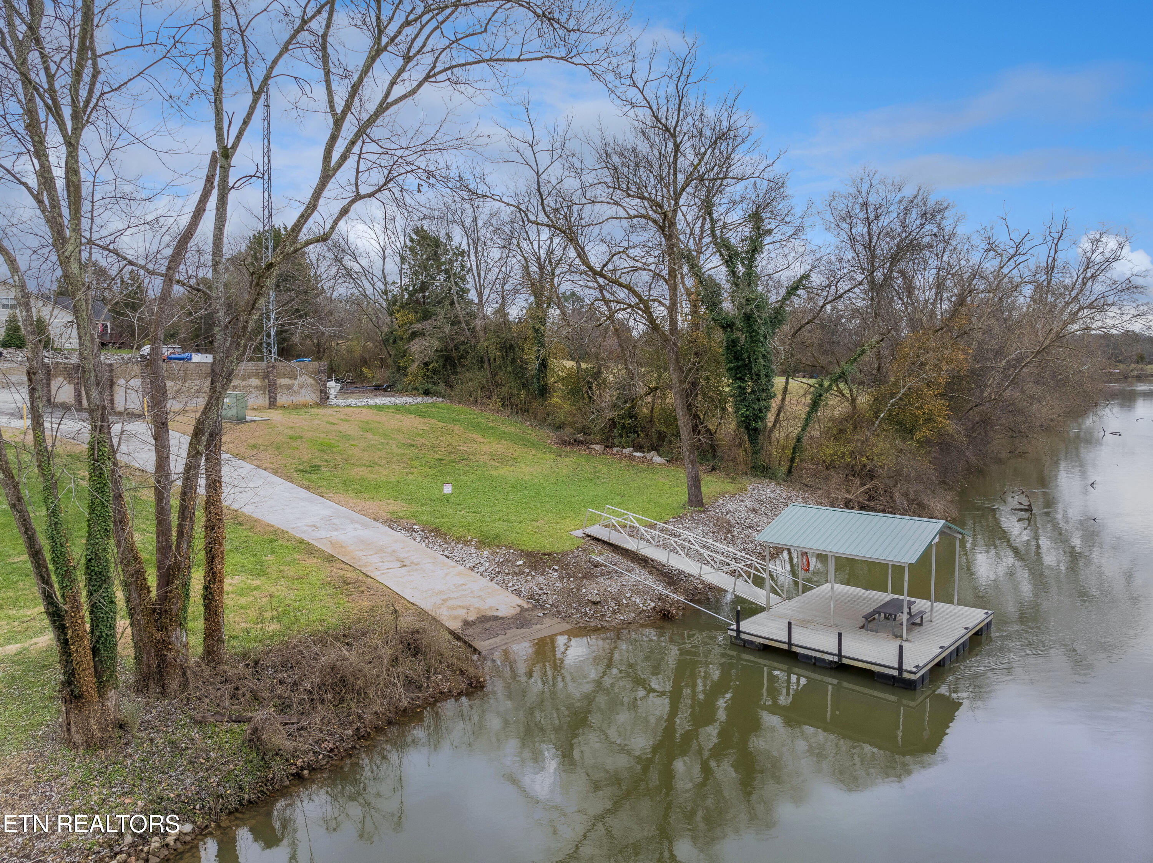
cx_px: 576
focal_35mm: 24
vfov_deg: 56.8
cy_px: 432
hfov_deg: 71.6
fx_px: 799
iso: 190
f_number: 2.8
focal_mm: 12.3
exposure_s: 1/120
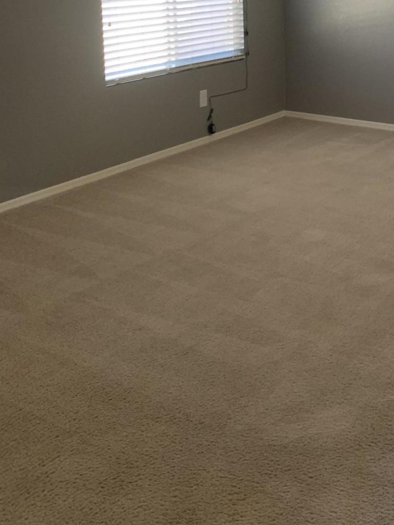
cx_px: 382
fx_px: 804
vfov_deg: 35.3
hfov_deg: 26.3
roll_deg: +0.2
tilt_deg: -11.4
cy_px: 128
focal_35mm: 53
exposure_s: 1/60
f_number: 1.8
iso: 250
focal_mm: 4.25
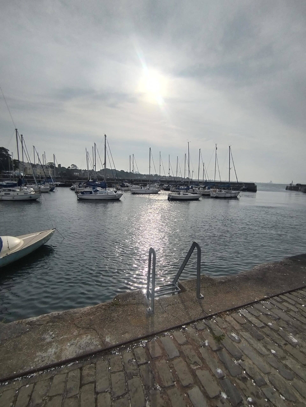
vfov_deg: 91.0
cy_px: 204
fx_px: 200
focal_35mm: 17
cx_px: 153
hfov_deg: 74.7
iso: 100
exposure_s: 1/3286
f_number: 2.2
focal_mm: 1.42
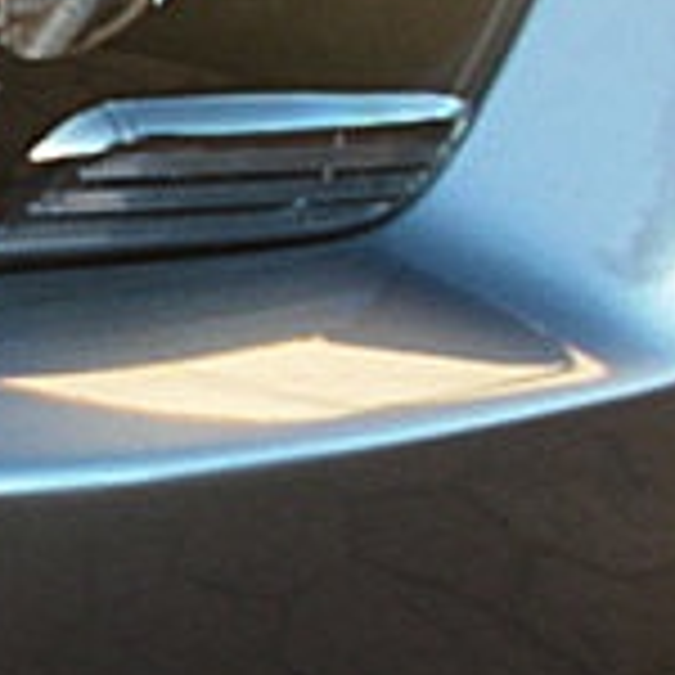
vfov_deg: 12.8
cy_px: 378
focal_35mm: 136
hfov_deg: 11.5
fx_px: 3000
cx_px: -716
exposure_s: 1/100
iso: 100
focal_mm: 6.3
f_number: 2.8
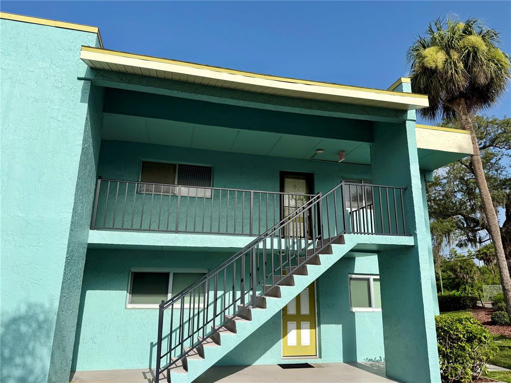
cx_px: 256
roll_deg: -0.7
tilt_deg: +14.9
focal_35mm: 24
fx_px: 354
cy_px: 192
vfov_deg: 56.8
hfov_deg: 71.6
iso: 80
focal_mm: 6.76
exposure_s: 1/4975
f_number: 1.78
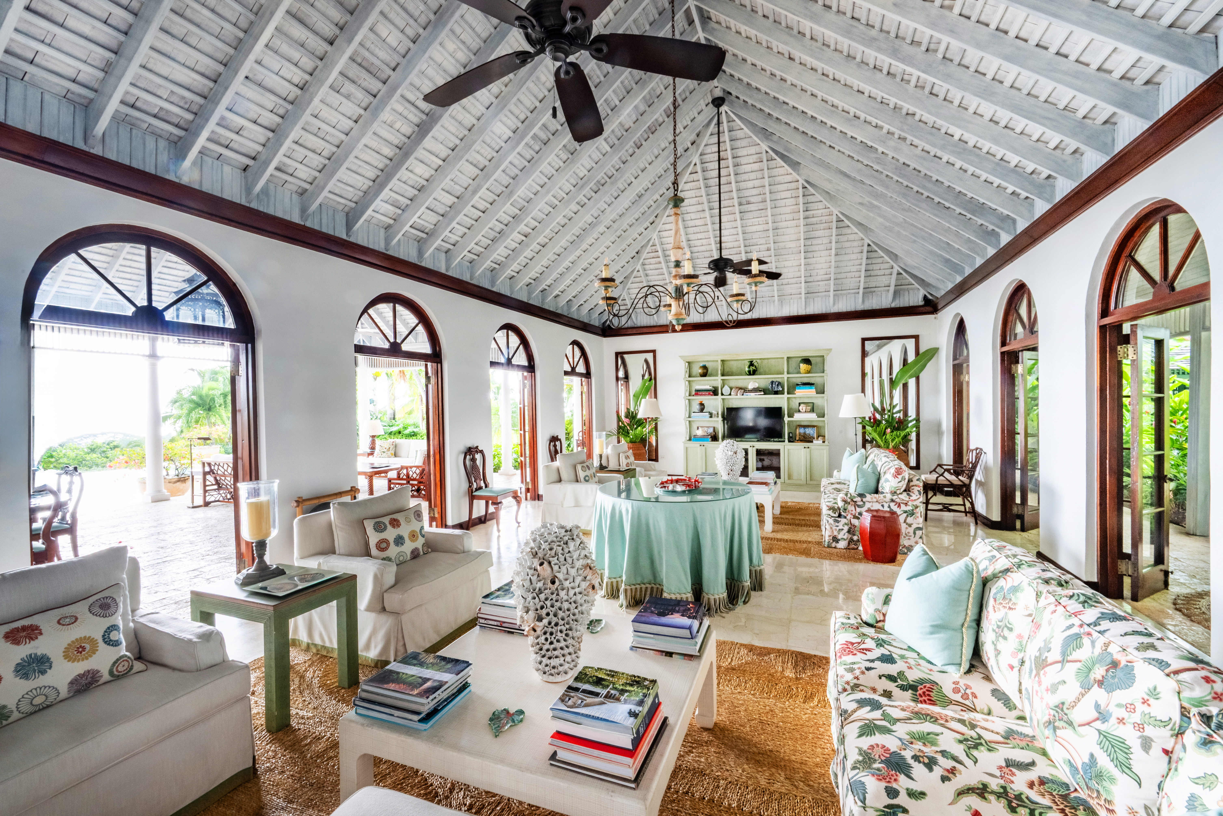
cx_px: 612
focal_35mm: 15
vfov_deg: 77.3
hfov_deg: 100.4
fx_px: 510
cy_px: 408
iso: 1000
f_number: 22
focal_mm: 15
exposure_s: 1/4
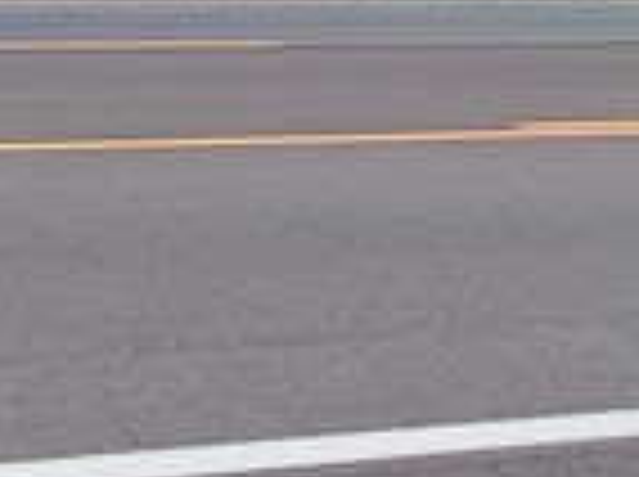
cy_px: -338
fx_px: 1732
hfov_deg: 14.1
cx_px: -904
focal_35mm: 94
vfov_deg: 14.2
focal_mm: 2.2
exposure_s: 1/1686
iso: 50
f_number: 2.2
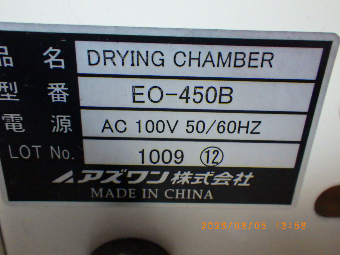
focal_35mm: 34
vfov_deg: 41.8
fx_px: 334
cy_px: 128
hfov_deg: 54.0
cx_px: 170
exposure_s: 1/50
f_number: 3.8
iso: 1250
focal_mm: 6.1
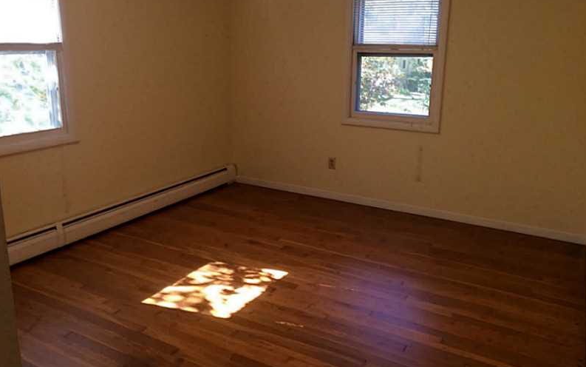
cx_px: 294
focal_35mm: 31
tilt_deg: -12.4
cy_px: 166
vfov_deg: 40.6
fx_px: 495
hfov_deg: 61.2
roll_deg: -1.1
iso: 50
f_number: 2.2
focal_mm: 4.15
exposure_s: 1/30
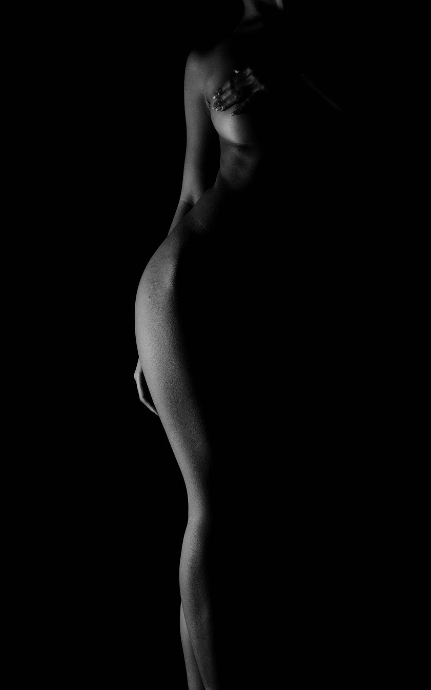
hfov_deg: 12.7
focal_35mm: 103
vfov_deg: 20.2
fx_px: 1935
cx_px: 241
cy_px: 368
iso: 100
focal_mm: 85
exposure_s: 1/125
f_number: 9
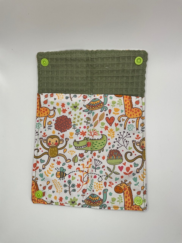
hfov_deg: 48.2
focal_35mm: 29
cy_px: 122
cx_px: 91
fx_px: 203
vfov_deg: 61.7
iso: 25
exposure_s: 1/316
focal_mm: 3
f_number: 1.8
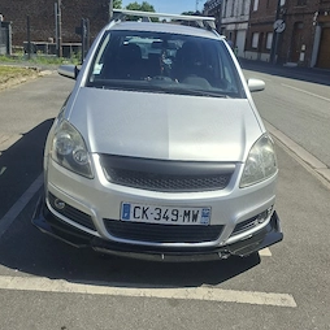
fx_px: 345
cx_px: 159
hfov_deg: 51.1
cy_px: 130
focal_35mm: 32
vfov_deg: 50.7
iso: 50
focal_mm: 5.54
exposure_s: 1/2500
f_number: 1.8
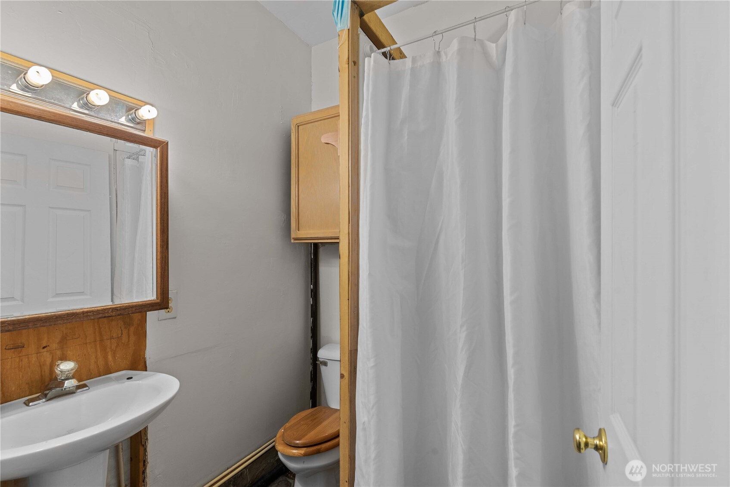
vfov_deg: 77.4
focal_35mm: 15
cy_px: 244
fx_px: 304
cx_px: 365
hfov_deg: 100.4
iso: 200
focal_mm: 15
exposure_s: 1/6
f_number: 7.1
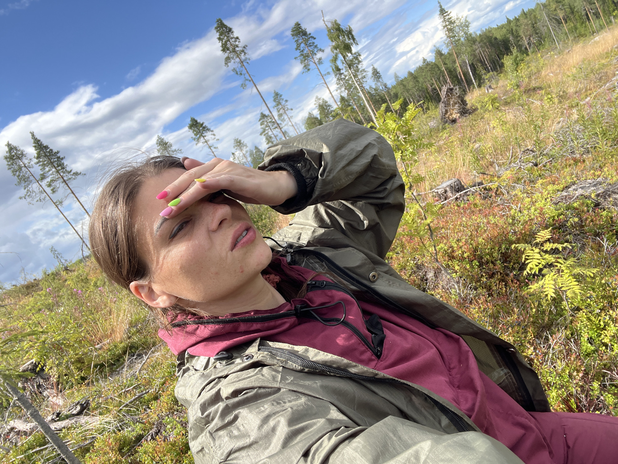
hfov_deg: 73.9
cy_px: 232
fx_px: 411
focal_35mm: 23
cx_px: 309
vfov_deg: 58.9
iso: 32
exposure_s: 1/581
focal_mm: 2.71
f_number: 2.2
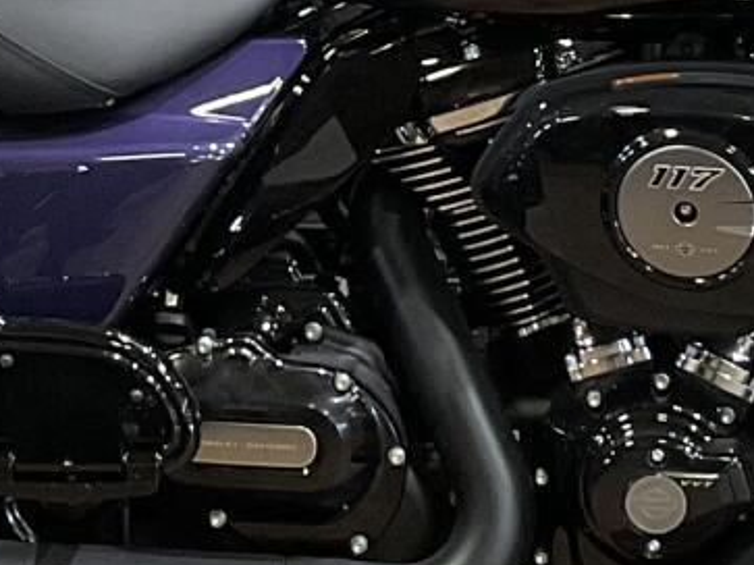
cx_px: 285
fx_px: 3484
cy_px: -77
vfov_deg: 9.2
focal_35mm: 160
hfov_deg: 12.3
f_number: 1.8
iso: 80
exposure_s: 1/60
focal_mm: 3
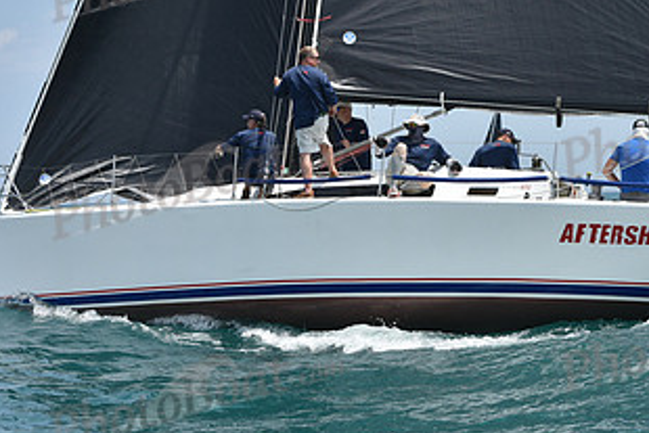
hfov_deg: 10.7
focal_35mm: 191
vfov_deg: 7.2
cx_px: 454
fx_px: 3445
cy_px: 47
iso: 250
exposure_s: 1/1250
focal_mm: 102
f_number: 7.1
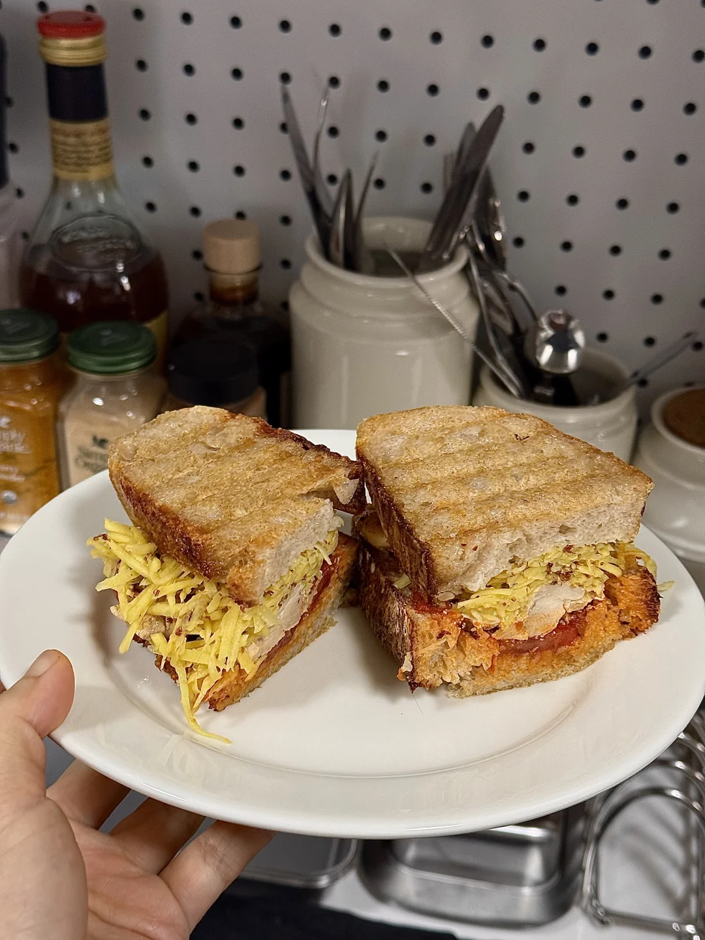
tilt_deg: -32.5
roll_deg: -1.5
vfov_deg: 39.7
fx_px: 1303
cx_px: 352
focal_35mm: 48
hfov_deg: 30.3
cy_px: 470
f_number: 1.78
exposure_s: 1/60
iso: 200
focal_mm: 6.76
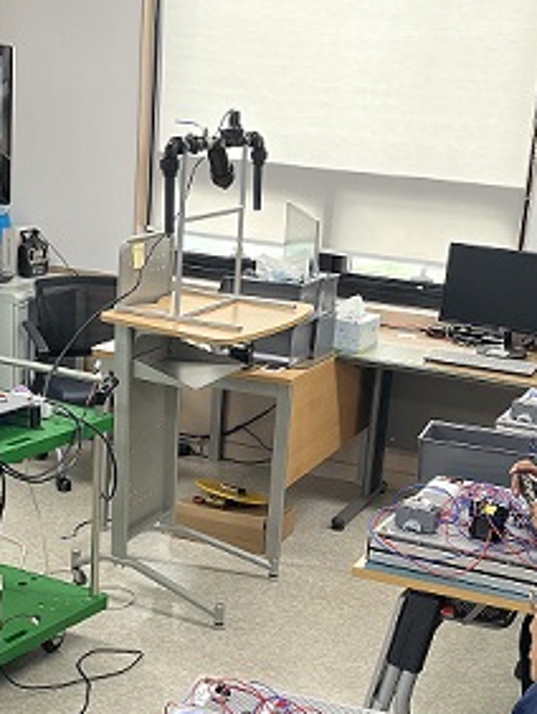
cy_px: 517
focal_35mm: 65
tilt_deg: -17.5
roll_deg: -4.3
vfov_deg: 29.4
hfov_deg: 22.6
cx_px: 238
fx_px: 1342
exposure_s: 1/60
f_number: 1.6
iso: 64
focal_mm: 5.1
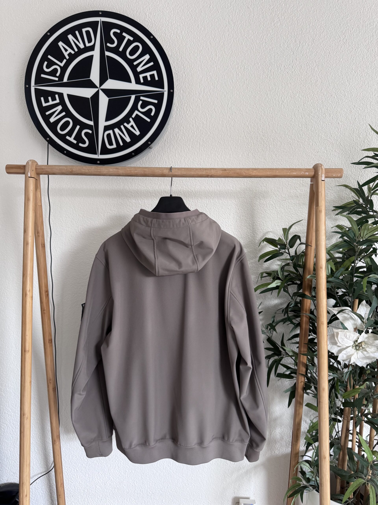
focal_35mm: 24
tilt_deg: -4.5
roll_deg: -1.0
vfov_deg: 71.6
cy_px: 252
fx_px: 349
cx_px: 189
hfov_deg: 56.8
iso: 250
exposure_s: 1/50
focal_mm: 6.76
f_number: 1.78
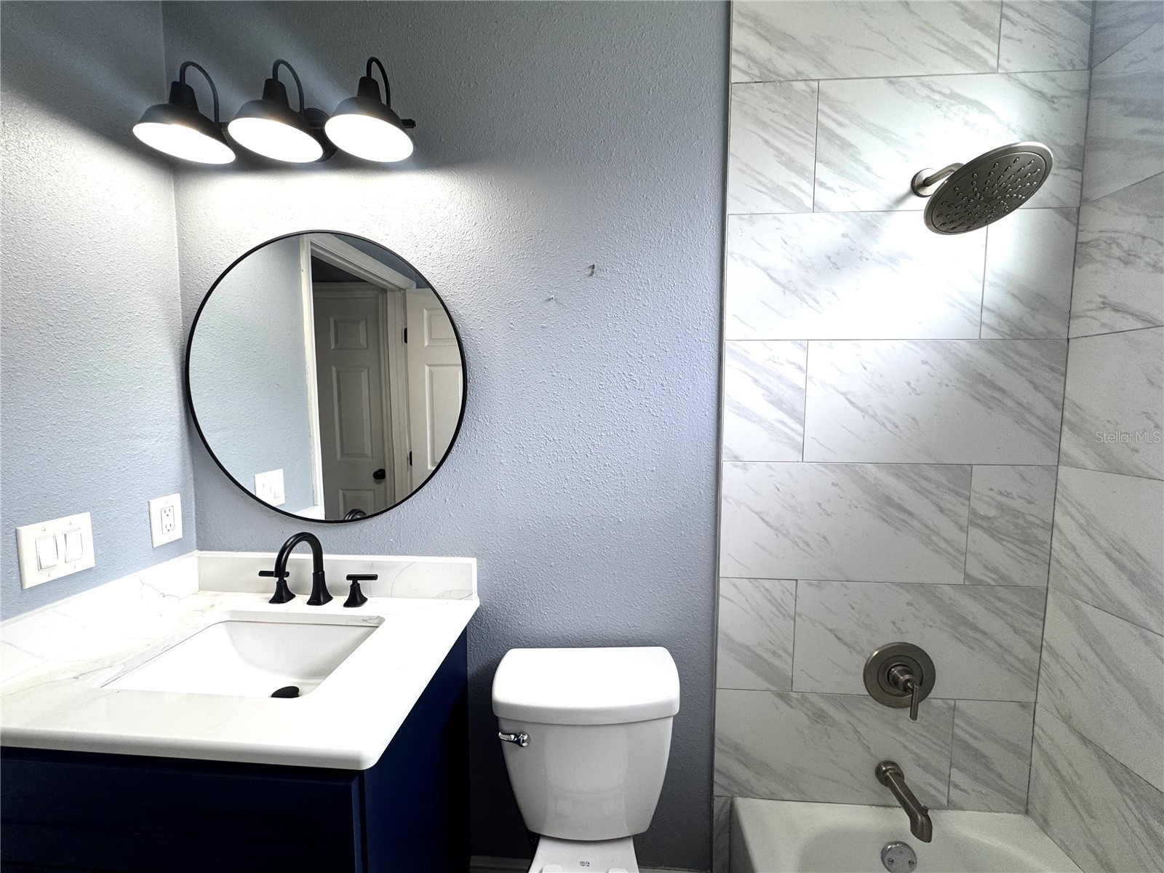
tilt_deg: -5.4
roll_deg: +0.0
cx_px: 582
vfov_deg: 85.7
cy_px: 436
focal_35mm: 14
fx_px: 471
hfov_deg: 102.1
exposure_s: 1/120
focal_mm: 2.22
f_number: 2.2
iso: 100
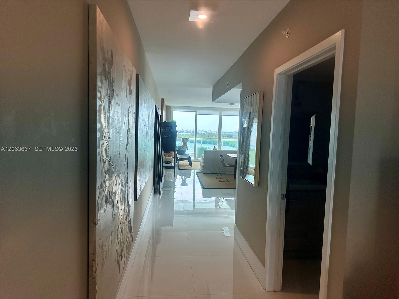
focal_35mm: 24
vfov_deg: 56.8
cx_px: 200
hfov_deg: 71.6
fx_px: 277
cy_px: 150
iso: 80
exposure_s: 1/552
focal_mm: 6.86
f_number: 1.78
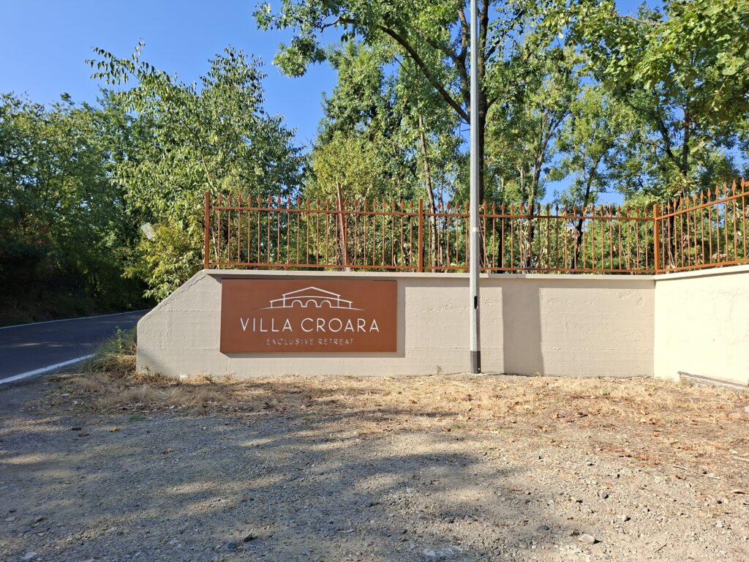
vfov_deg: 58.9
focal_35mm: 23
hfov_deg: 73.9
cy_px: 281
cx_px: 374
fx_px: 498
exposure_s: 1/1391
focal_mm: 5.54
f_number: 1.8
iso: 50
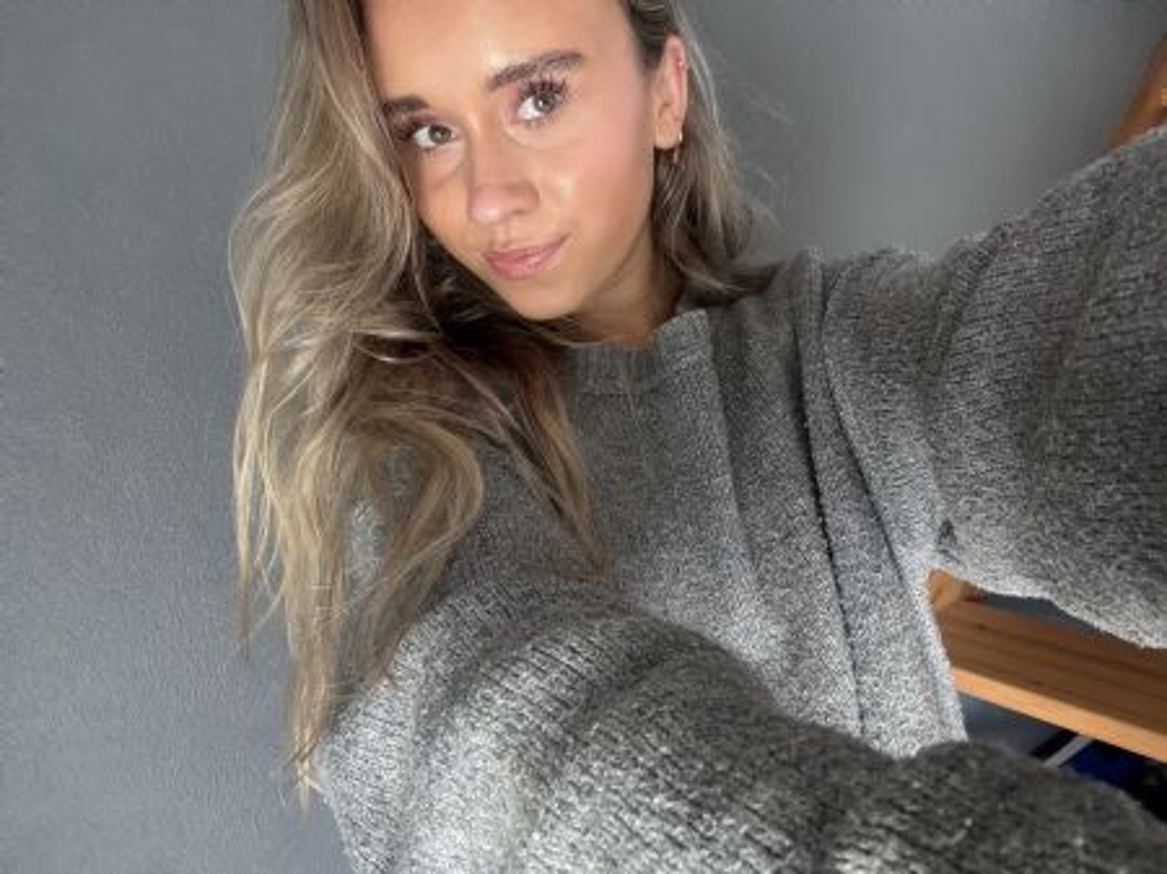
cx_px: 584
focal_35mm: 23
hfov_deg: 74.0
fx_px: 775
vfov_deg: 58.8
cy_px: 437
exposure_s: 1/60
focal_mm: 2.69
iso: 125
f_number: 1.9
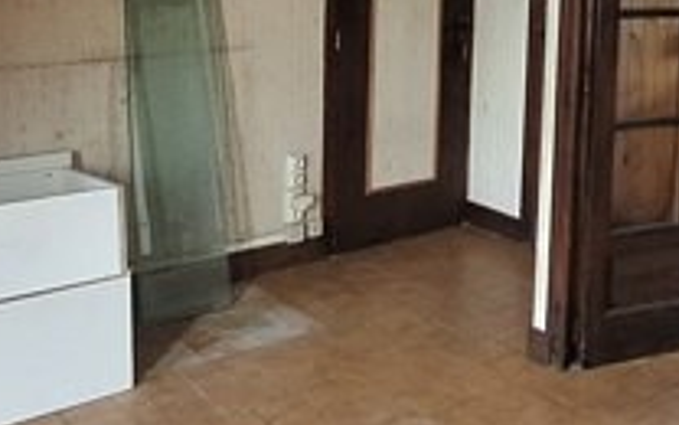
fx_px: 981
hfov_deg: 38.0
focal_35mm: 53
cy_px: 0
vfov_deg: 23.4
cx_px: 418
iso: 400
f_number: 2.2
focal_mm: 1.74
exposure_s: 1/25
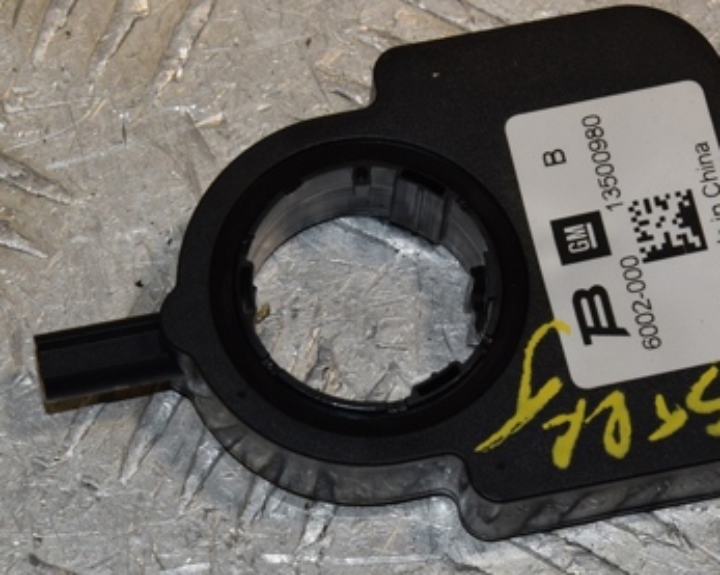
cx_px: 494
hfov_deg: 8.1
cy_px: 280
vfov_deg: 6.5
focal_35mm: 239
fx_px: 5089
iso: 800
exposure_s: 1/200
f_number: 14
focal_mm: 92
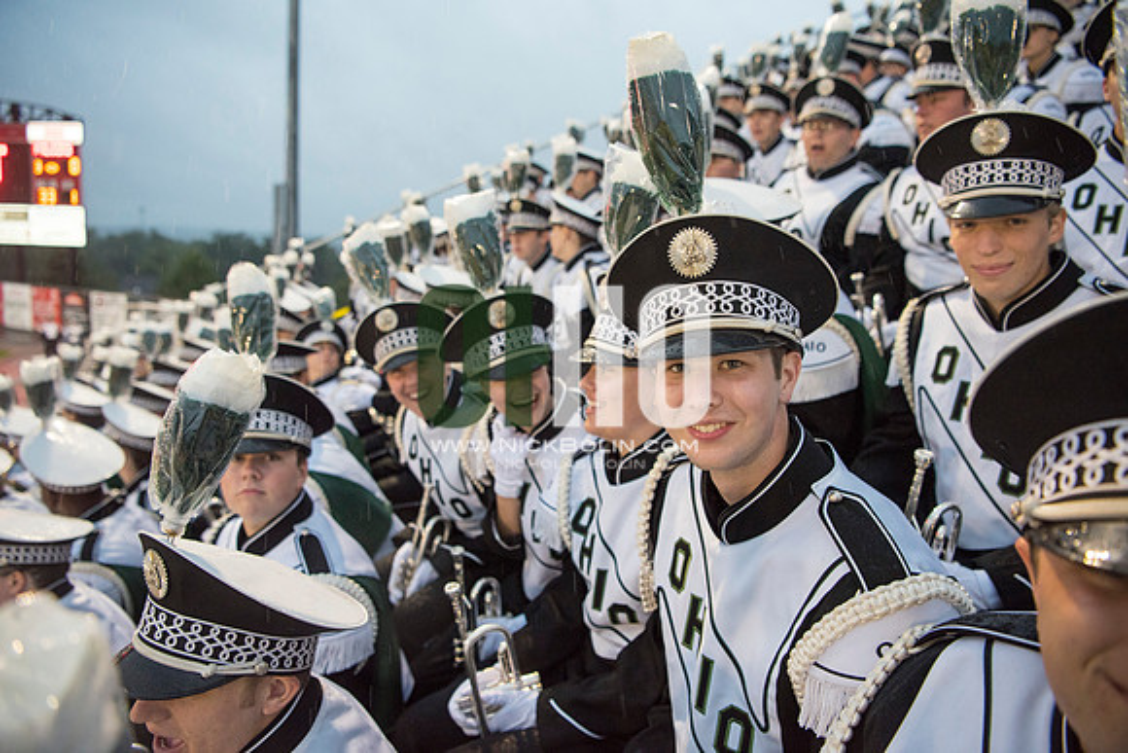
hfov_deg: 73.7
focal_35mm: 24
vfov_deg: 53.2
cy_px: 376
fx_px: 752
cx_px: 564
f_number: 3.2
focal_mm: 24
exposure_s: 1/320
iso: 2000
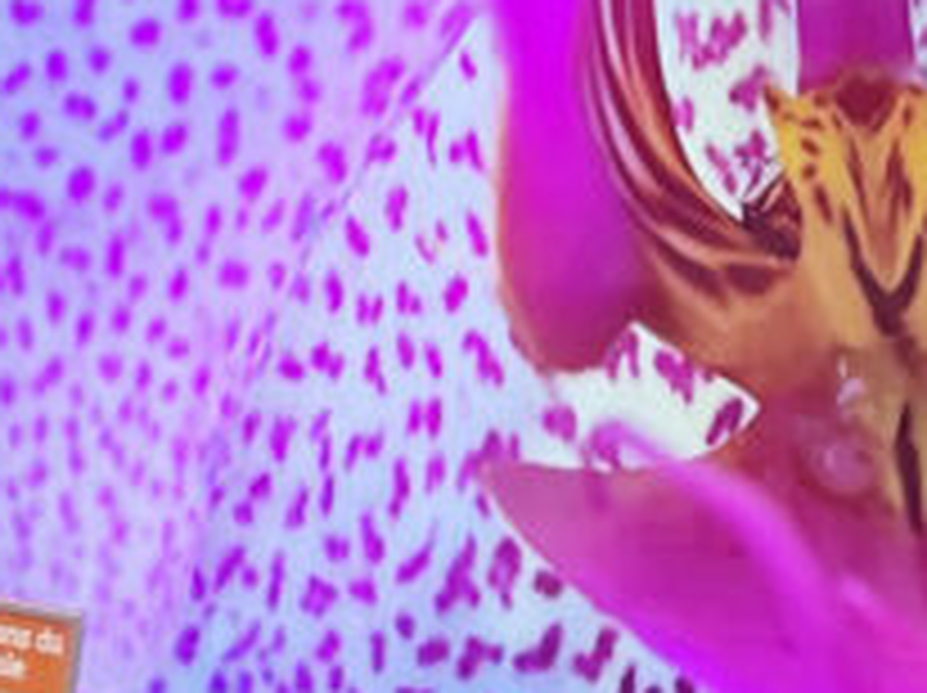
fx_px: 5189
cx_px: 1449
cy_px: -198
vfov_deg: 7.6
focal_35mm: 194
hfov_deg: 9.9
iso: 100
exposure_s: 1/120
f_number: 1.6
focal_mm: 5.1
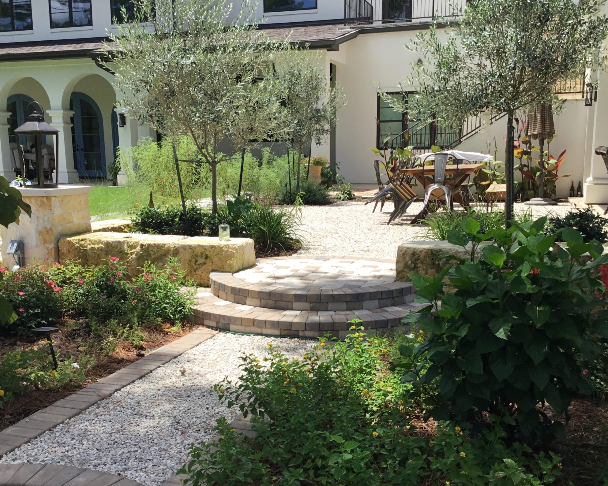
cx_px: 290
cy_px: 285
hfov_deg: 46.8
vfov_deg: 38.1
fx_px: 702
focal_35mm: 39
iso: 25
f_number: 2.4
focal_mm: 3.3
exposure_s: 1/994
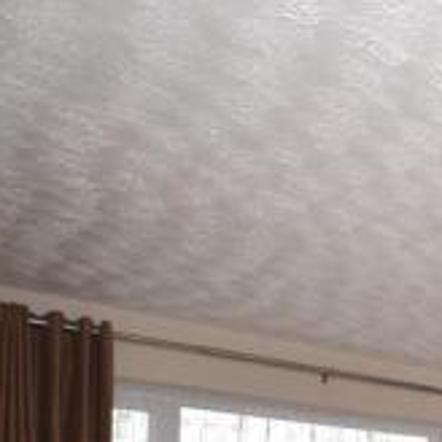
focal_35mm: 51
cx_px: 771
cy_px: 539
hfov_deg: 22.2
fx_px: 737
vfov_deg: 28.7
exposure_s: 1/80
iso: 200
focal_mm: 10
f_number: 5
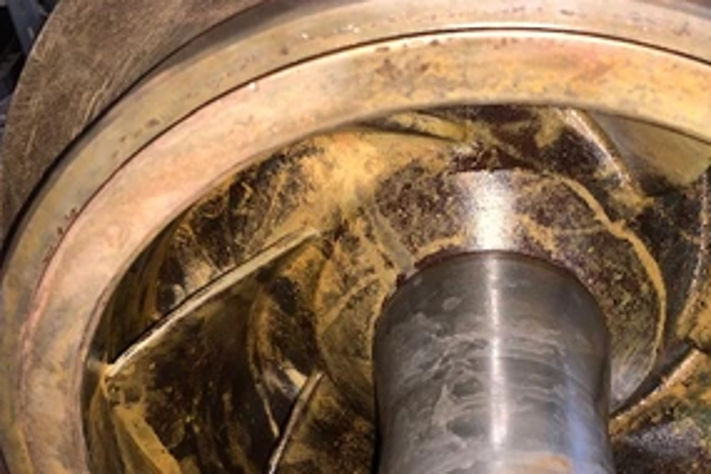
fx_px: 750
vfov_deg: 34.2
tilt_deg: -37.9
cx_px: 494
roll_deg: +0.6
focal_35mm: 38
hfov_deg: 49.5
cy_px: 367
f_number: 1.8
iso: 32
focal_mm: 4.25
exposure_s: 1/24
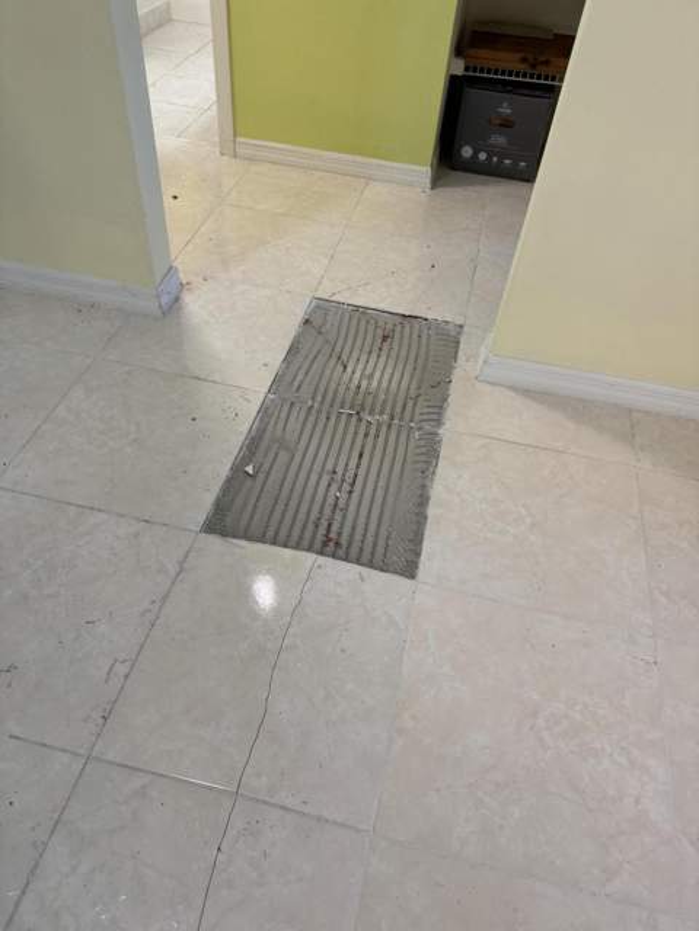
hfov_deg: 56.8
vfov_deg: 71.6
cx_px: 350
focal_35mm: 24
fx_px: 646
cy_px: 466
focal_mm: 6.76
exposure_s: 1/120
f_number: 1.78
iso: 200
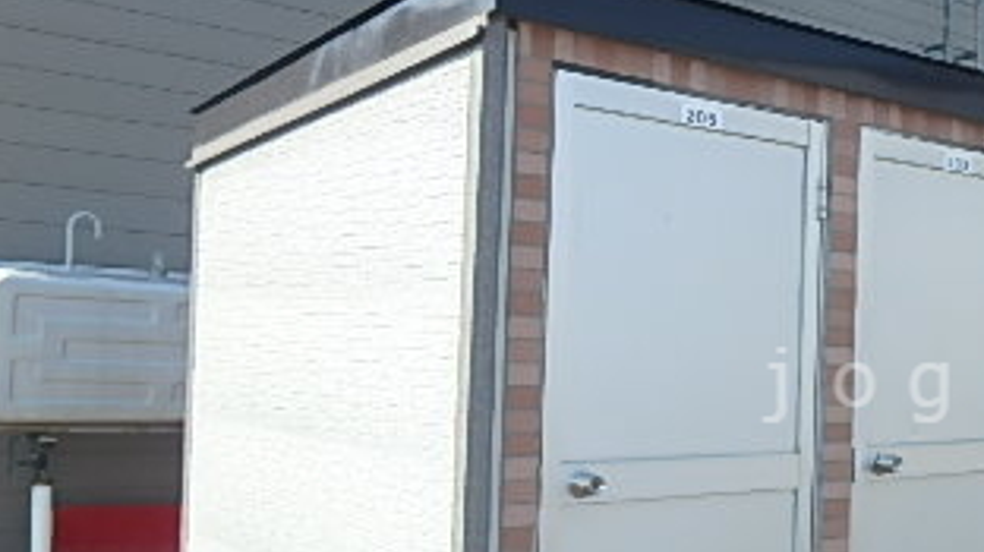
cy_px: 385
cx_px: 978
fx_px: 1225
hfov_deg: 38.9
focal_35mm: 47
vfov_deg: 25.2
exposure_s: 1/640
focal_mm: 3.7
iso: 125
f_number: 3.5
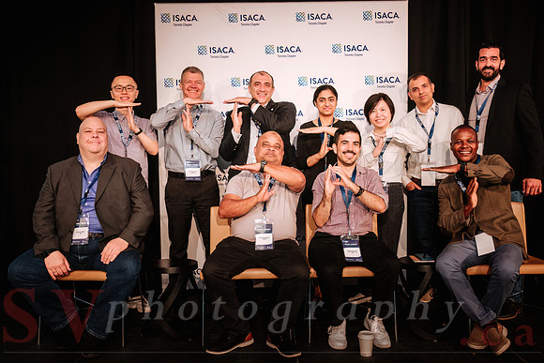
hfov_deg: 54.4
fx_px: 529
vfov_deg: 37.9
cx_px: 272
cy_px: 182
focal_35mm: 35
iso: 800
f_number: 2.8
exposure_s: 1/80
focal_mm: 23.4
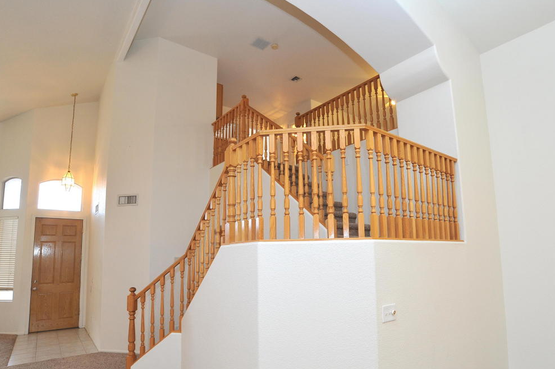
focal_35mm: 21
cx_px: 284
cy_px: 213
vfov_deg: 59.1
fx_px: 324
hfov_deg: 81.2
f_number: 8
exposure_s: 1/30
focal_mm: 18
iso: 1000
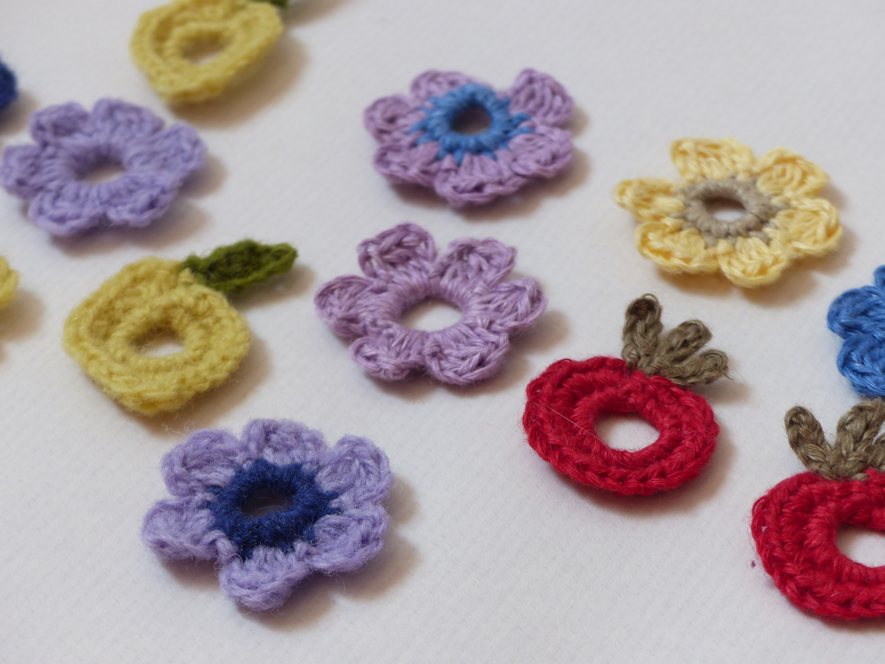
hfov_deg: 23.6
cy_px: 332
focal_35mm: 83
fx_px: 2122
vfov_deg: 17.8
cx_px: 442
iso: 100
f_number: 3.2
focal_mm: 14
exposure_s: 1/125
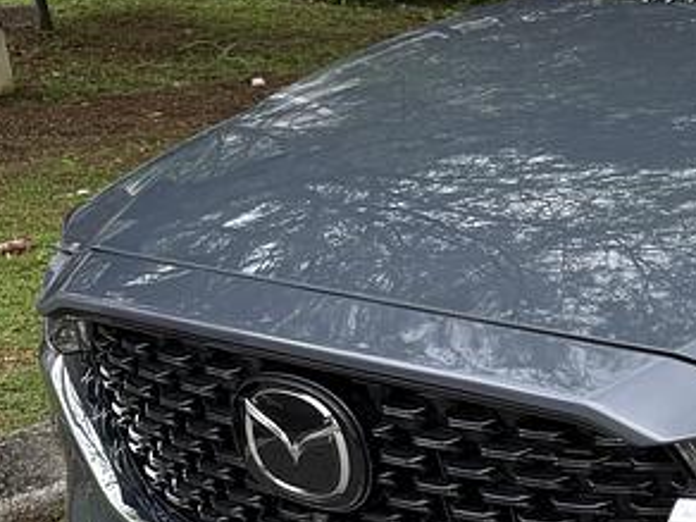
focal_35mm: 79
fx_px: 1588
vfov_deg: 18.6
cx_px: 939
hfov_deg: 21.9
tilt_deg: -12.1
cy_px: 367
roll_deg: +1.6
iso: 100
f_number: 1.78
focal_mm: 6.76
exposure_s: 1/796
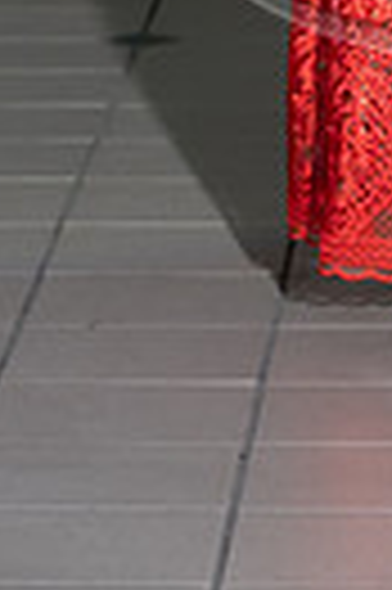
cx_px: 482
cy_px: -396
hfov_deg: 3.8
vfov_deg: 5.6
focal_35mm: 361
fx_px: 5912
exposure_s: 1/160
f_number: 5.6
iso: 1250
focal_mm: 105
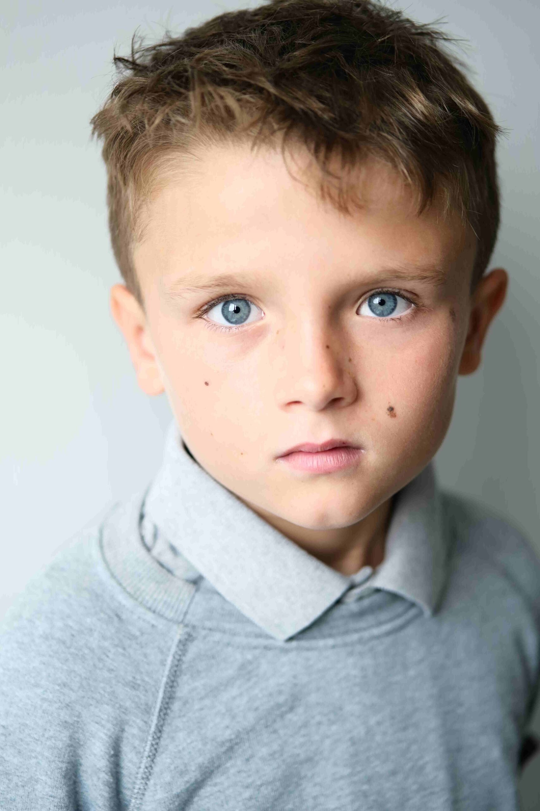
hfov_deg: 18.2
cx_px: 270
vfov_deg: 27.0
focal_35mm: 75
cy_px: 406
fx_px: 1687
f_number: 2
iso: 160
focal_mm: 50
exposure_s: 1/125
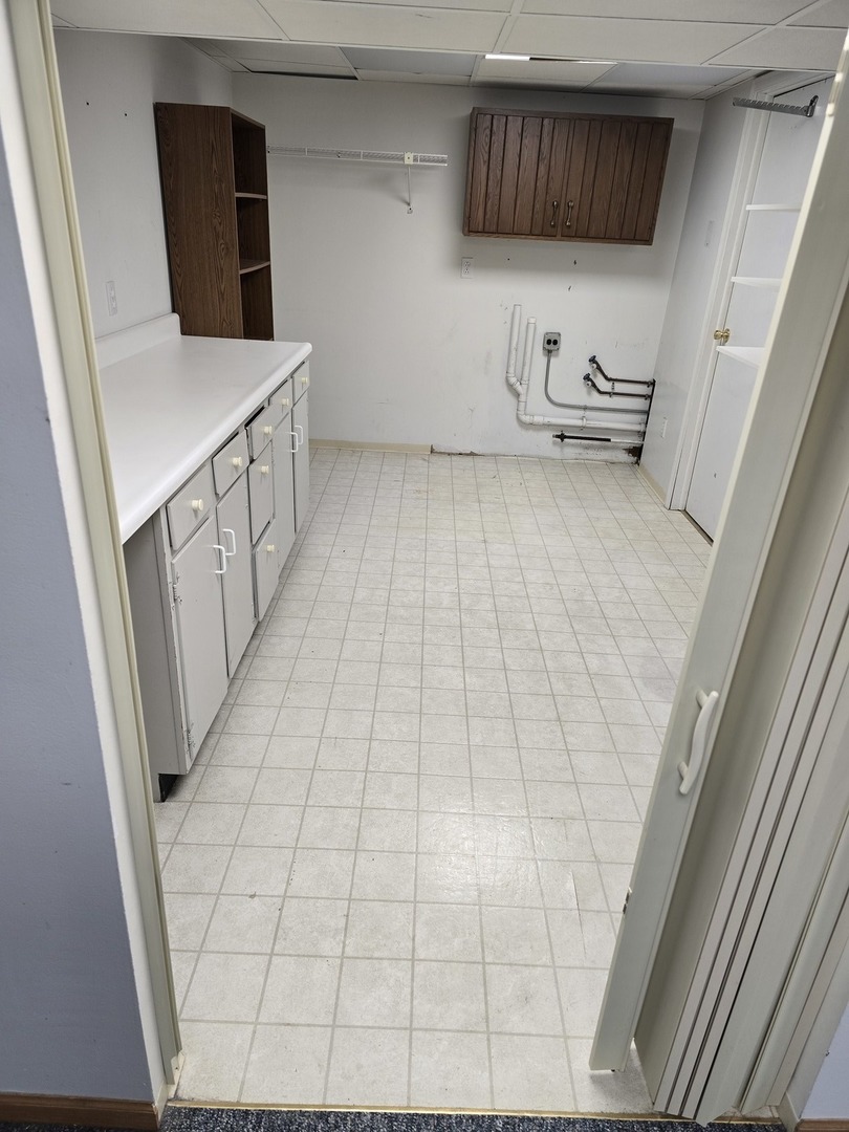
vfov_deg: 73.9
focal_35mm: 23
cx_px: 424
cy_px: 566
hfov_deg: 58.9
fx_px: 752
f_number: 1.7
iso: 100
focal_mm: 6.3
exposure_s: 1/120
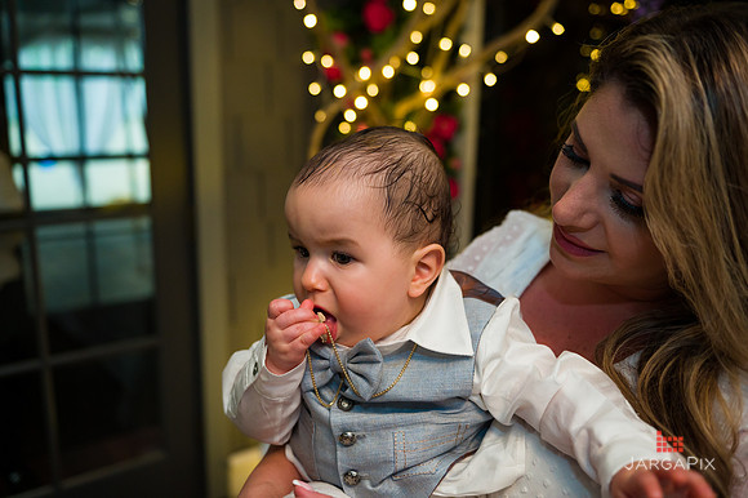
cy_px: 249
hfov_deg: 55.8
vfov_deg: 38.8
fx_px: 706
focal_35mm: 34
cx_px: 374
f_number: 3.5
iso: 1600
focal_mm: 34
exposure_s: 1/125
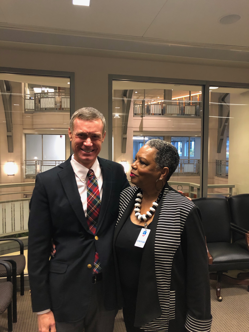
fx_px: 269
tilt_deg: -0.9
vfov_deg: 63.4
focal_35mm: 28
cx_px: 124
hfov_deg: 49.7
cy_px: 166
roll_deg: -0.3
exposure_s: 1/60
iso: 400
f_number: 1.8
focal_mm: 3.99
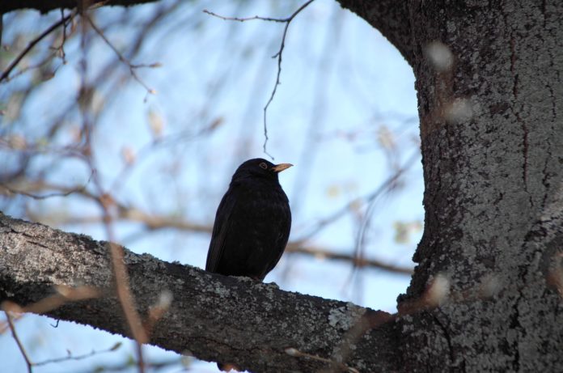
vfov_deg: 3.6
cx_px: 282
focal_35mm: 375
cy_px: 186
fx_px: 5852
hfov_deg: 5.5
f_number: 6.3
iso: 200
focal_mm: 250
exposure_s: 1/320
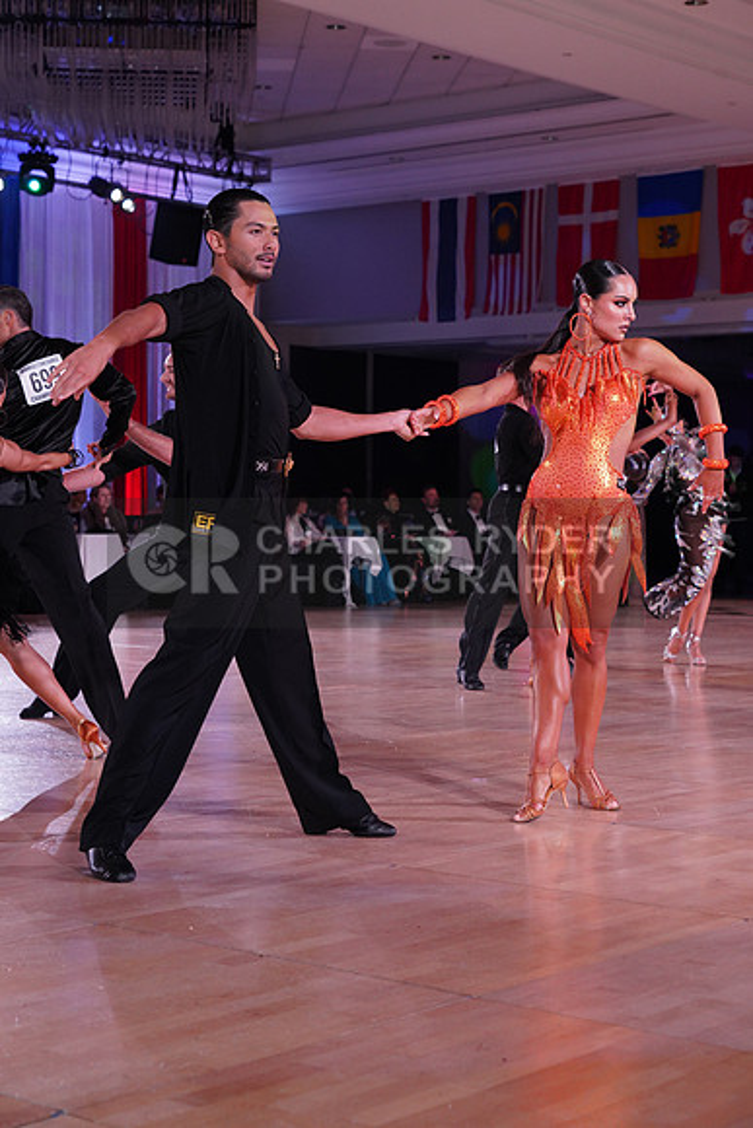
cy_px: 564
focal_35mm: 64
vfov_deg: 31.4
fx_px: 2007
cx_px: 376
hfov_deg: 21.3
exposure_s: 1/200
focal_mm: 64
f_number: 5.6
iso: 2000
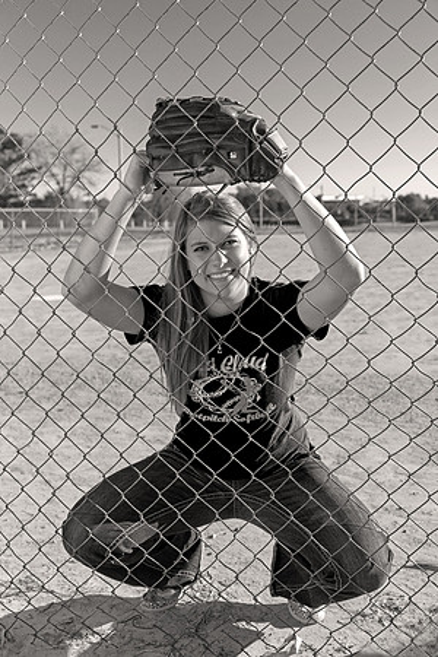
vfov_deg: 48.5
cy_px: 328
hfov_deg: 33.4
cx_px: 219
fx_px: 730
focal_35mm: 40
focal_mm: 40
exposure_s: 1/320
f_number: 5.6
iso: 100
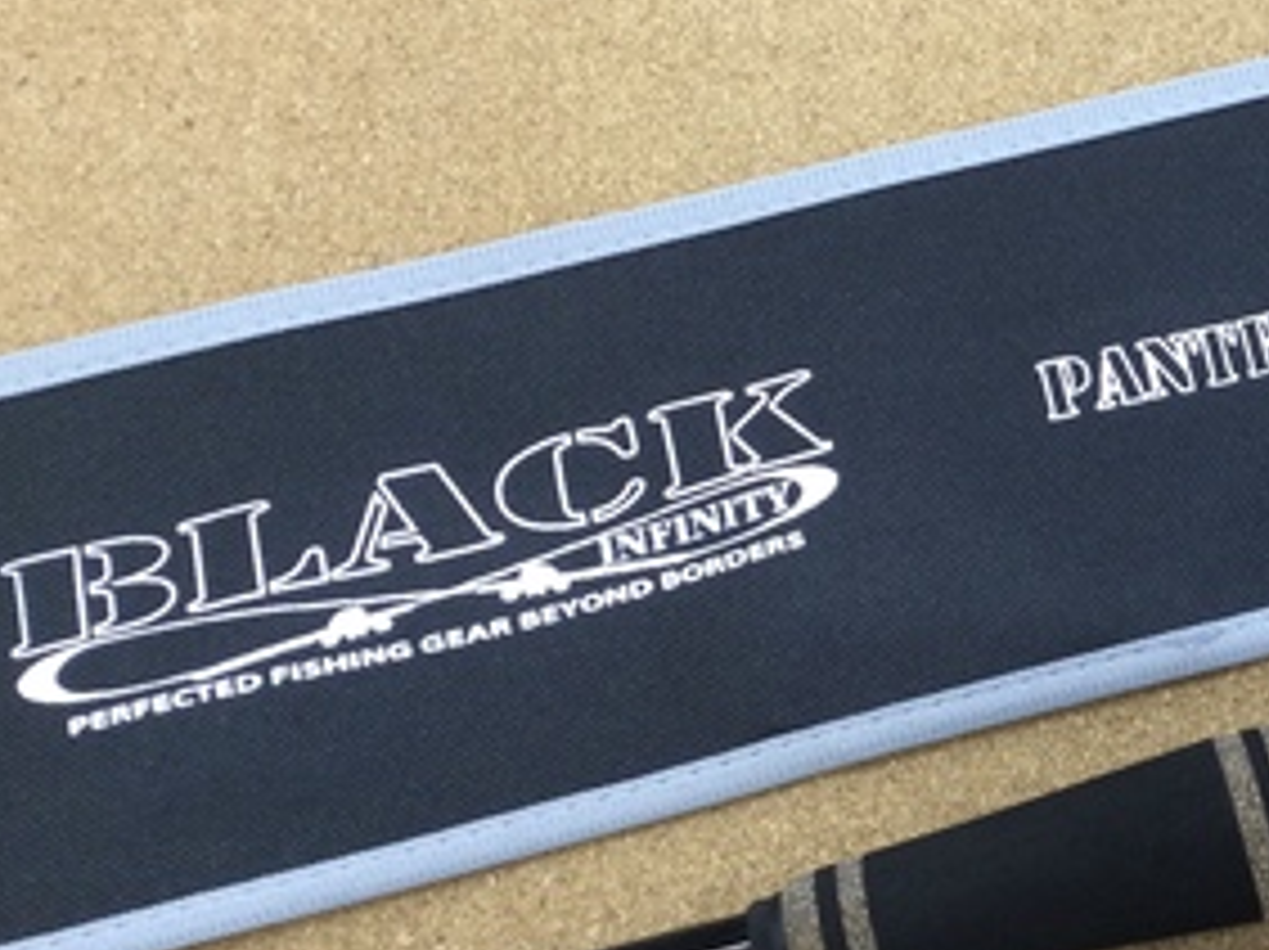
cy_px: 486
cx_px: 1323
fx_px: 2417
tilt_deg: -70.7
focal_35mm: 66
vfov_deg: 22.2
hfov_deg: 27.4
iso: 50
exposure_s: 1/30
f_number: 2.4
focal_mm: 3.3
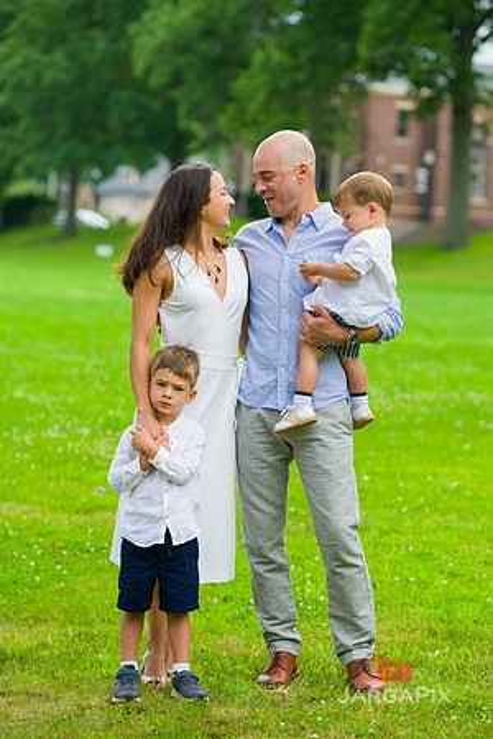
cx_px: 246
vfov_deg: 18.3
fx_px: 2300
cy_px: 370
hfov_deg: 12.2
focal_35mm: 112
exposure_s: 1/500
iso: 200
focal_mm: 112
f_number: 4
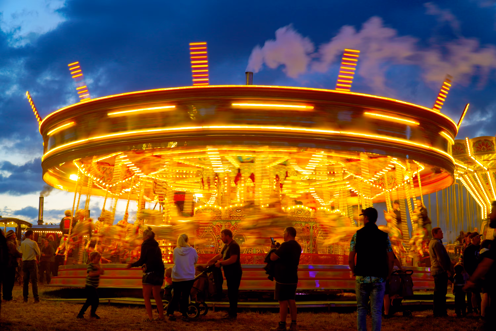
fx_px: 641
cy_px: 166
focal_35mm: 46
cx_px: 248
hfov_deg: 42.3
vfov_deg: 28.9
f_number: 4
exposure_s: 1/10
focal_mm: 31
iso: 100
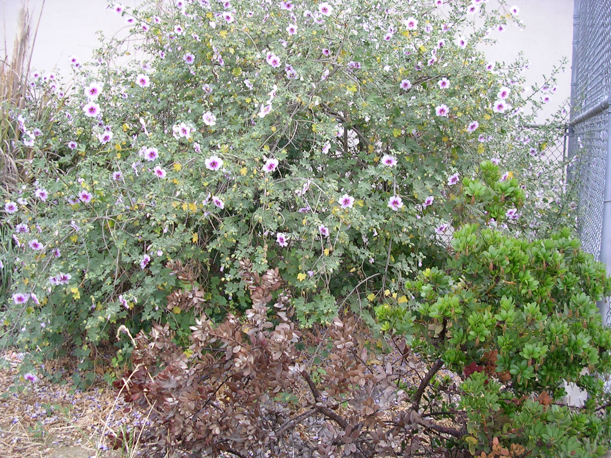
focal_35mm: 38
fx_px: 671
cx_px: 306
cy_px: 229
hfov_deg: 49.0
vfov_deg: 37.7
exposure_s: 1/153
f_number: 2.8
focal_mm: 5.8
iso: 50
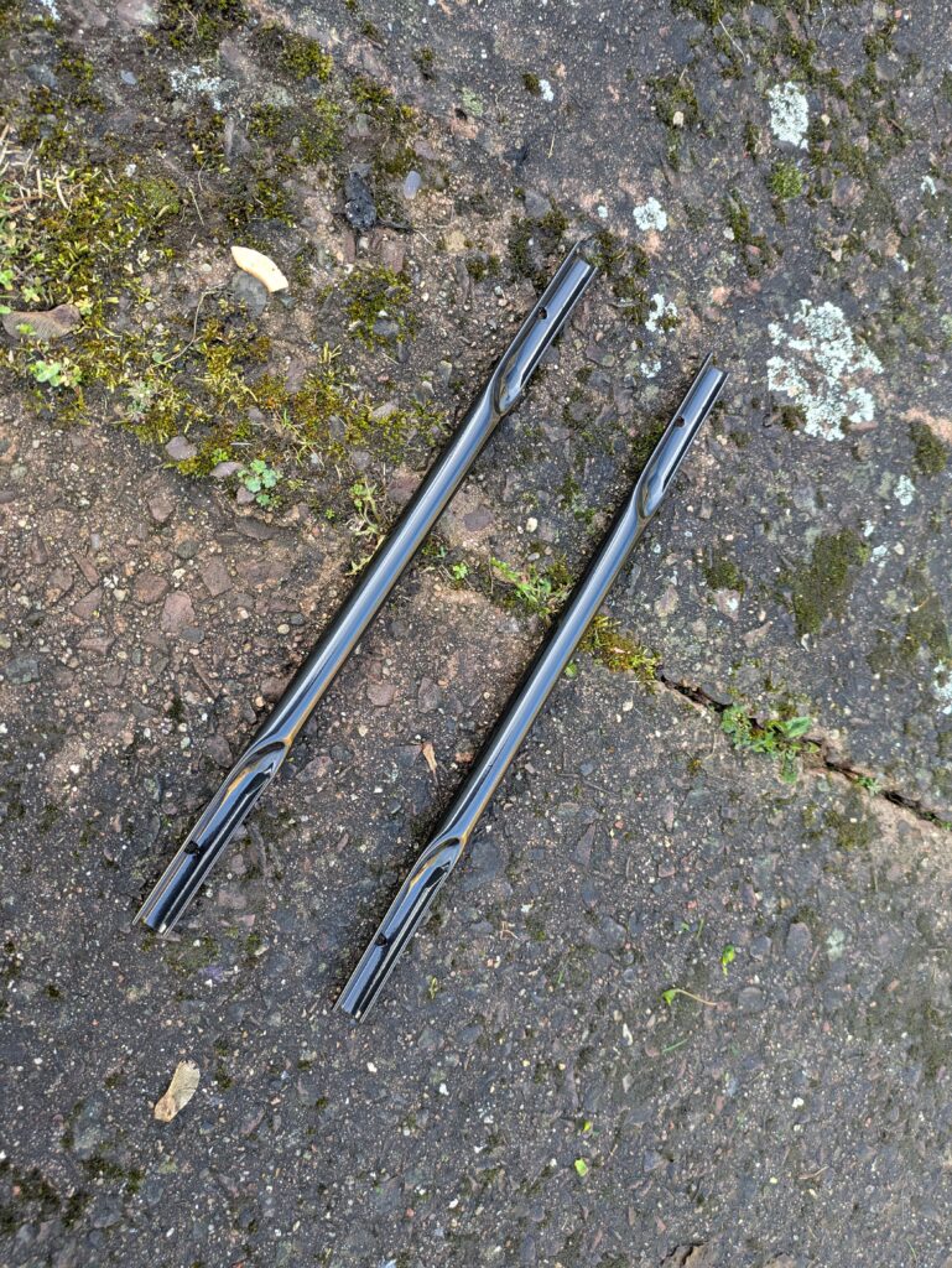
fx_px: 916
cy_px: 634
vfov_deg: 69.4
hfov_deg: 54.9
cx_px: 476
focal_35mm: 25
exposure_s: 1/100
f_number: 1.89
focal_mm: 5.43
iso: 164
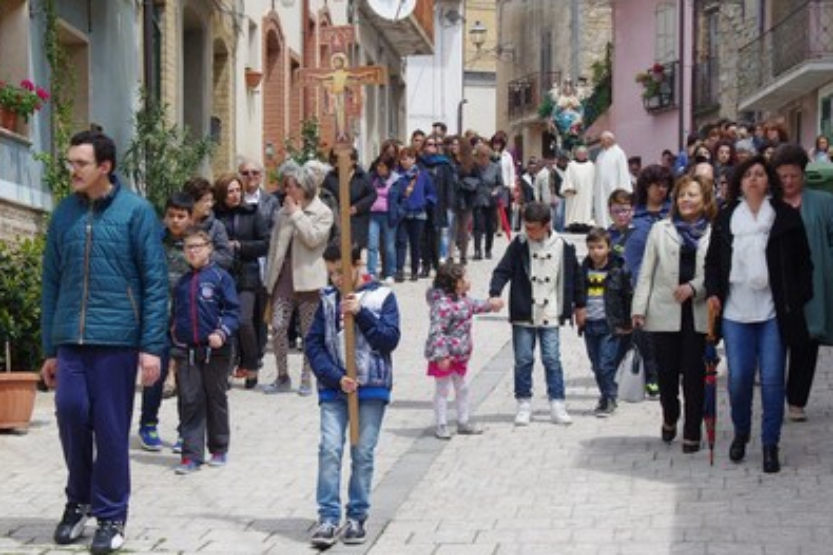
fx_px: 2637
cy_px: 280
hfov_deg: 18.0
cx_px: 384
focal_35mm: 114
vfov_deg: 12.0
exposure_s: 1/250
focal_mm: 60
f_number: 10
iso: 320
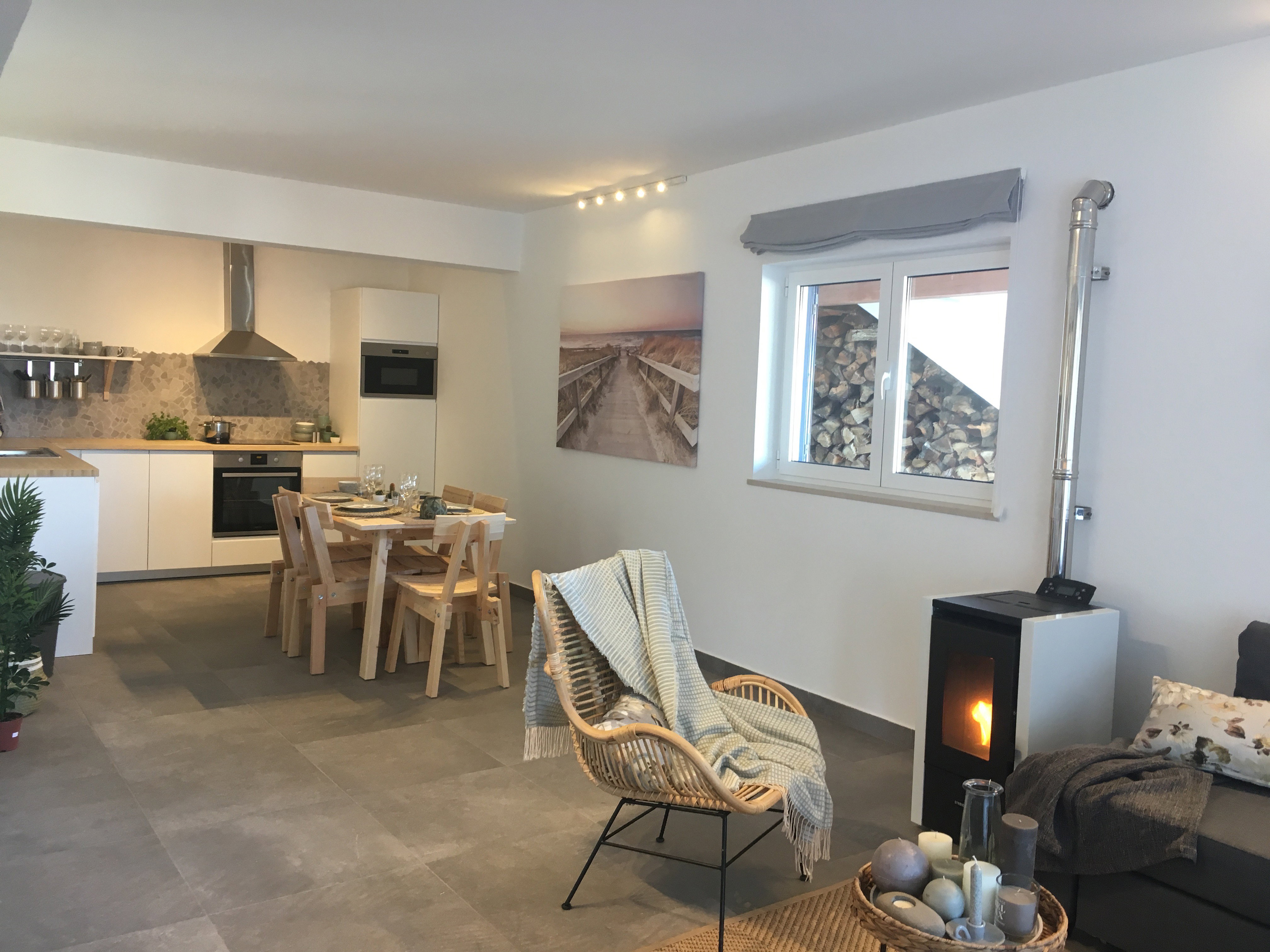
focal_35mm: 29
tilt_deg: -3.3
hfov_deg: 61.7
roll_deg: -2.1
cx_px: 635
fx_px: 1064
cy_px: 476
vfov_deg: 48.2
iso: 64
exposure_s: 1/33
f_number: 2.2
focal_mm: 4.15
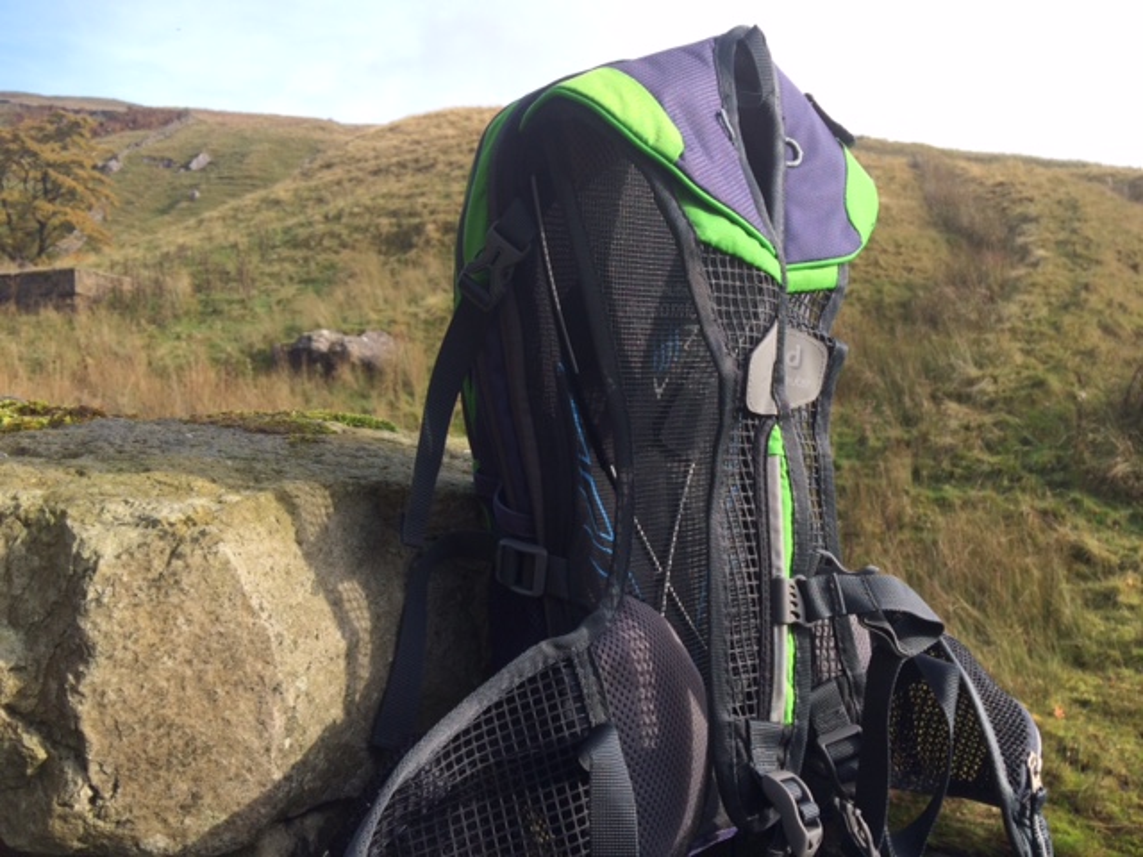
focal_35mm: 29
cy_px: 428
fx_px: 958
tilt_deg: +1.5
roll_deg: +1.1
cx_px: 572
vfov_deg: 48.2
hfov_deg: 61.7
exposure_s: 1/494
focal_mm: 4.15
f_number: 2.2
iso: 32
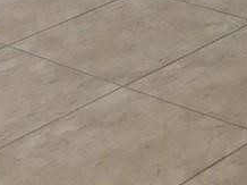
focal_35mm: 169
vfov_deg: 7.9
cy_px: -296
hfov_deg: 10.7
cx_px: 494
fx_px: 1205
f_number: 3
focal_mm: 4
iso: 125
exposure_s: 1/30
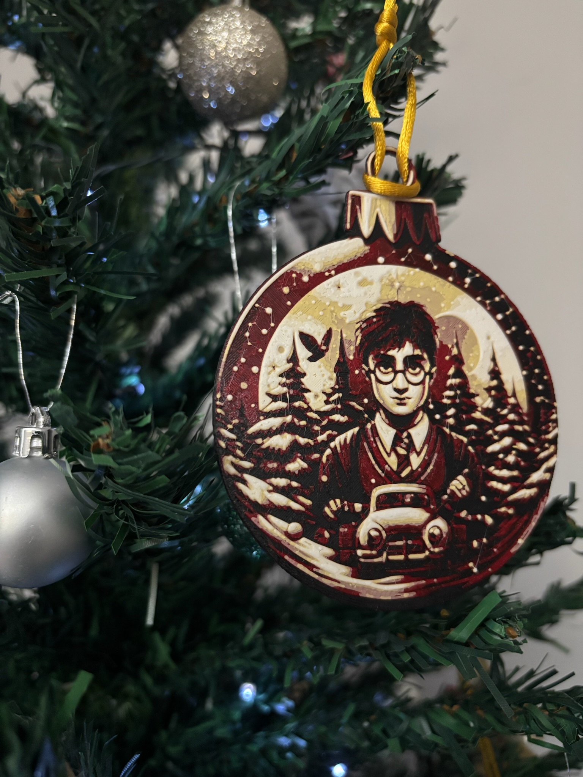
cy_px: 388
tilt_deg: +4.5
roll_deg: -0.1
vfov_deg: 67.3
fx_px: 584
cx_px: 292
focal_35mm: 26
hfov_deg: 53.1
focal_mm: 5.96
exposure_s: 1/29
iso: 640
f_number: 1.6
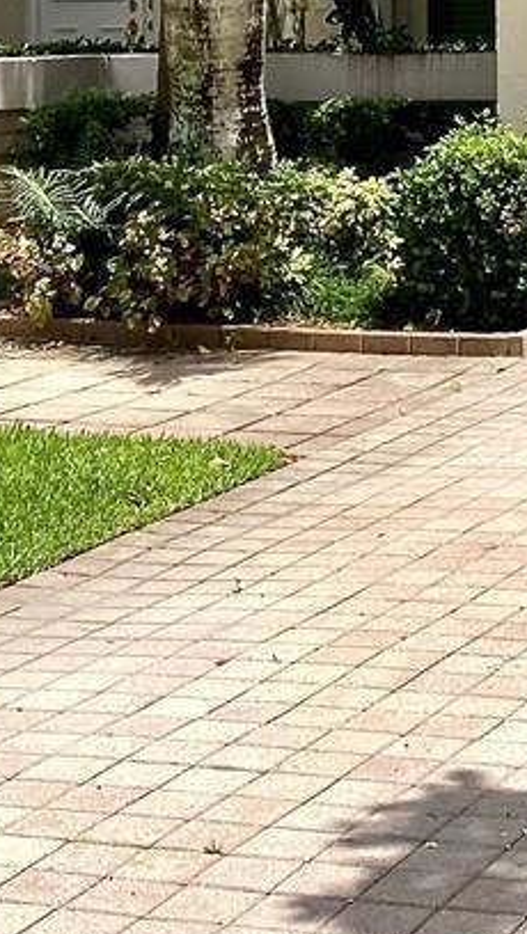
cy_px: -112
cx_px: 664
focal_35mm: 111
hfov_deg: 10.7
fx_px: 2753
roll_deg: +0.4
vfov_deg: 18.5
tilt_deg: +1.6
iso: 32
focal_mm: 4.25
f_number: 1.8
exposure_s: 1/4115
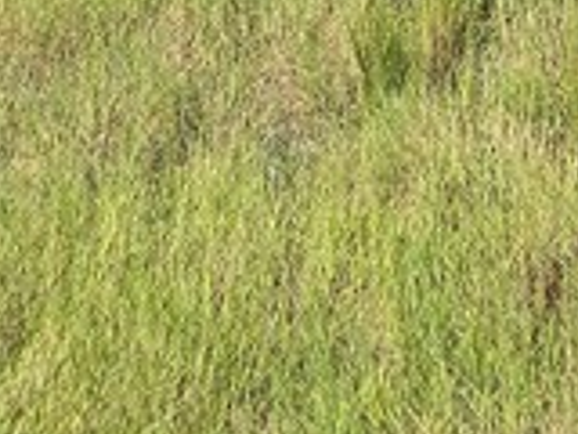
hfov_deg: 23.5
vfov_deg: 13.9
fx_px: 1386
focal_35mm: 83
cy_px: -524
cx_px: 329
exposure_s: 1/2265
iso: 50
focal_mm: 2.2
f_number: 2.2
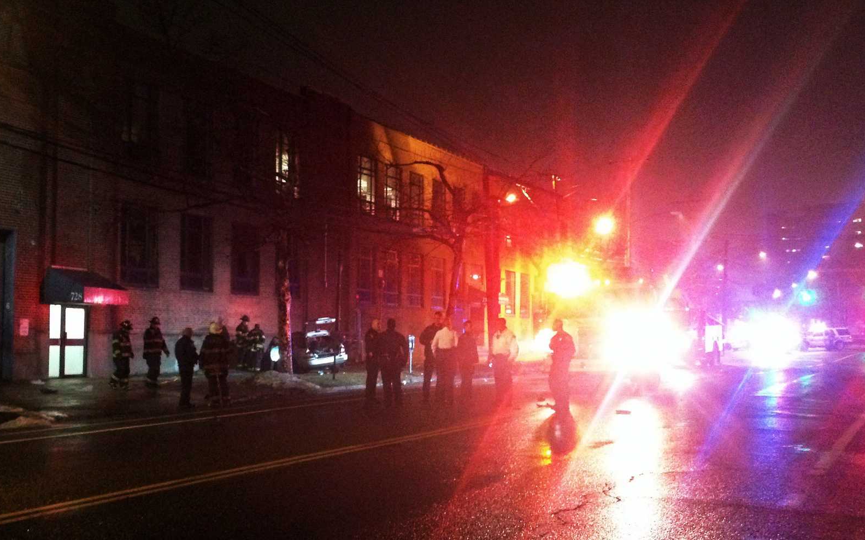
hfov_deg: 41.7
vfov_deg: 26.8
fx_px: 1131
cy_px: 304
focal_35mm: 48
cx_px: 352
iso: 640
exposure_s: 1/15
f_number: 2.4
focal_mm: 4.28
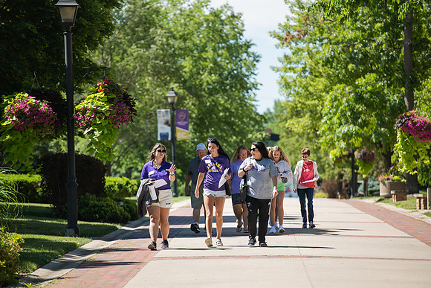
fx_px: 2395
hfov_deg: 10.3
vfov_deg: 6.9
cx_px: 216
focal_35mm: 200
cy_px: 144
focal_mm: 200
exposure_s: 1/500
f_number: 4
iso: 125
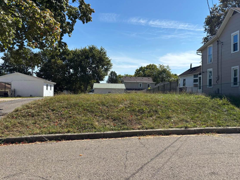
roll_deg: -0.9
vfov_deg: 46.8
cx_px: 127
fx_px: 208
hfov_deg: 59.9
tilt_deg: +1.1
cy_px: 86
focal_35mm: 30
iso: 50
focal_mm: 5.96
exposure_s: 1/3937
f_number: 1.6
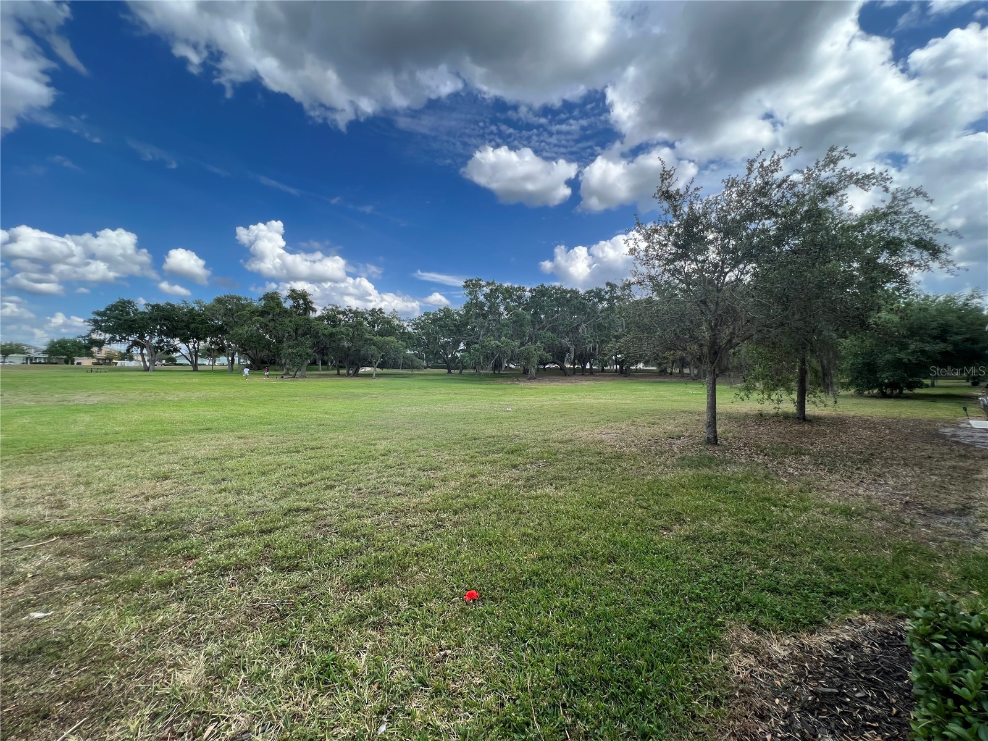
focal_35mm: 13
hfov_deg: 106.2
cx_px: 494
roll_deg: -0.5
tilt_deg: -1.5
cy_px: 370
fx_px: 371
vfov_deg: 89.9
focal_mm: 1.57
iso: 32
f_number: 1.8
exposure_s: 1/911
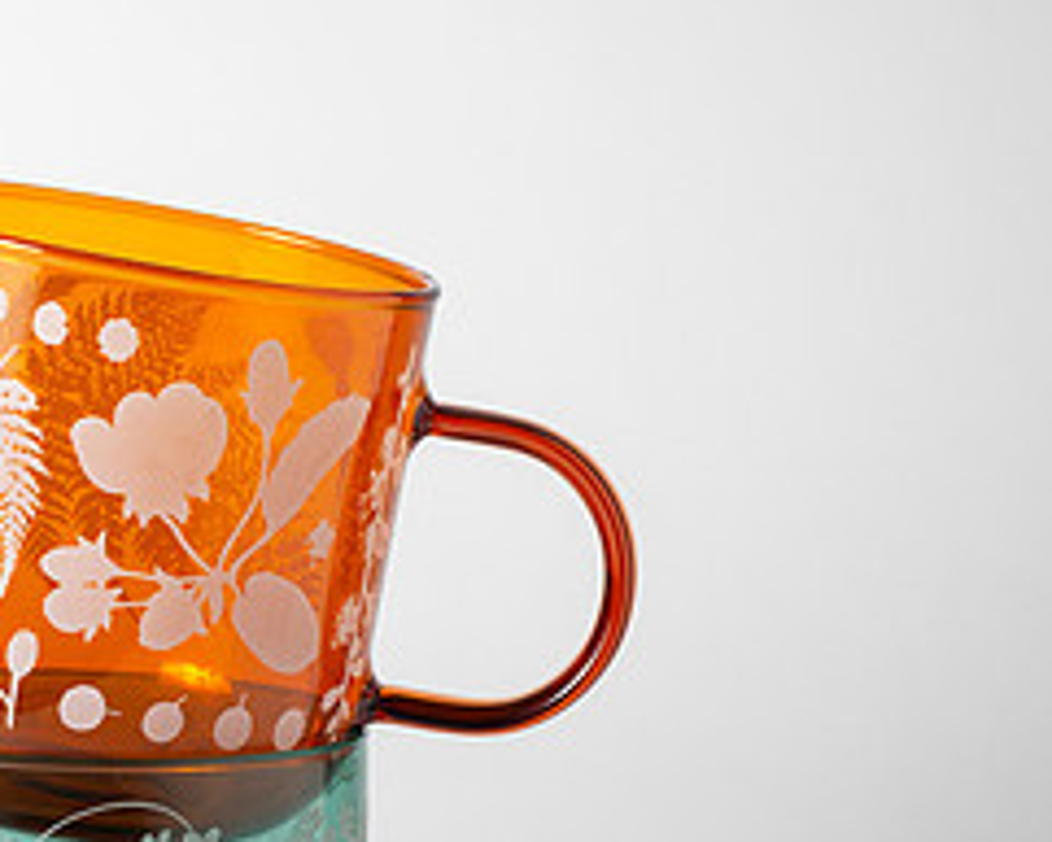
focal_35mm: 133
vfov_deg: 11.6
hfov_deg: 14.3
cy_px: 685
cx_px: 104
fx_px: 4143
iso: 200
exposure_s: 1/200
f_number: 14
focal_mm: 50
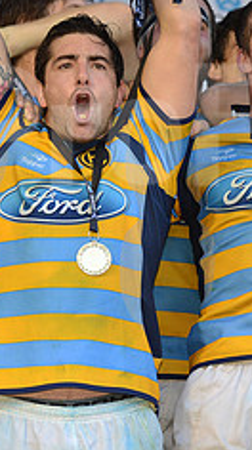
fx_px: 3078
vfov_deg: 8.4
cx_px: 113
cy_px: 121
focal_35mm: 258
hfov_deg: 4.7
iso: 400
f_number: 2.8
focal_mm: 100
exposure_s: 1/160
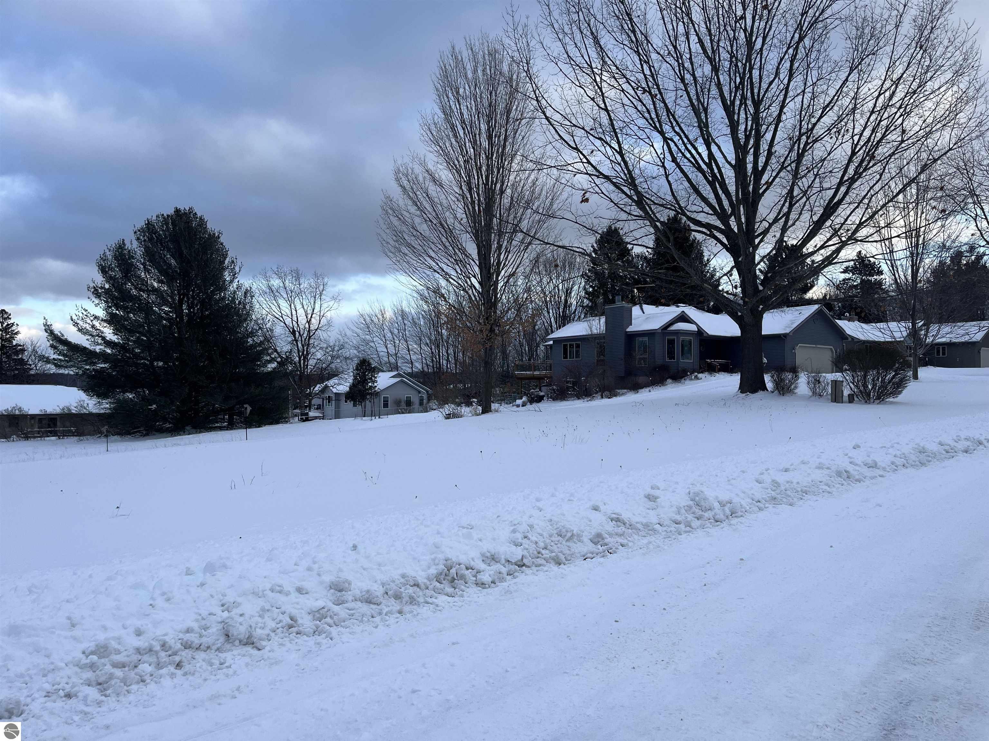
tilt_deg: +1.1
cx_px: 494
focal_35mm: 26
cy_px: 370
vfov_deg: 53.1
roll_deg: -0.6
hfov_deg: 67.3
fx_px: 743
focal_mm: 5.1
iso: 50
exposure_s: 1/1056
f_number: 1.6
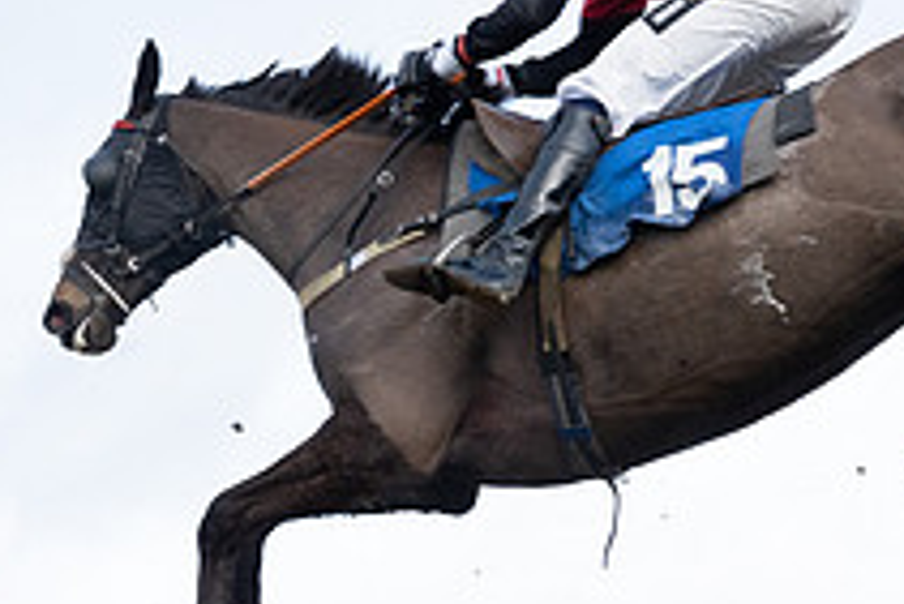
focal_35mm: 88
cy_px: 263
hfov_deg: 22.4
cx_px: 51
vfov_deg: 15.6
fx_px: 2211
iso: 2000
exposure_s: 1/1600
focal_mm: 32
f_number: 8
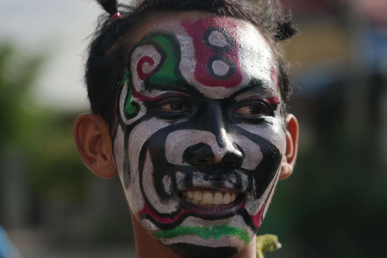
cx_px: 194
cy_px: 129
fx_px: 1408
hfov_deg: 15.6
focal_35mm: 131
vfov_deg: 10.5
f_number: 6.3
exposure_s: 1/320
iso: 160
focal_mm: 131
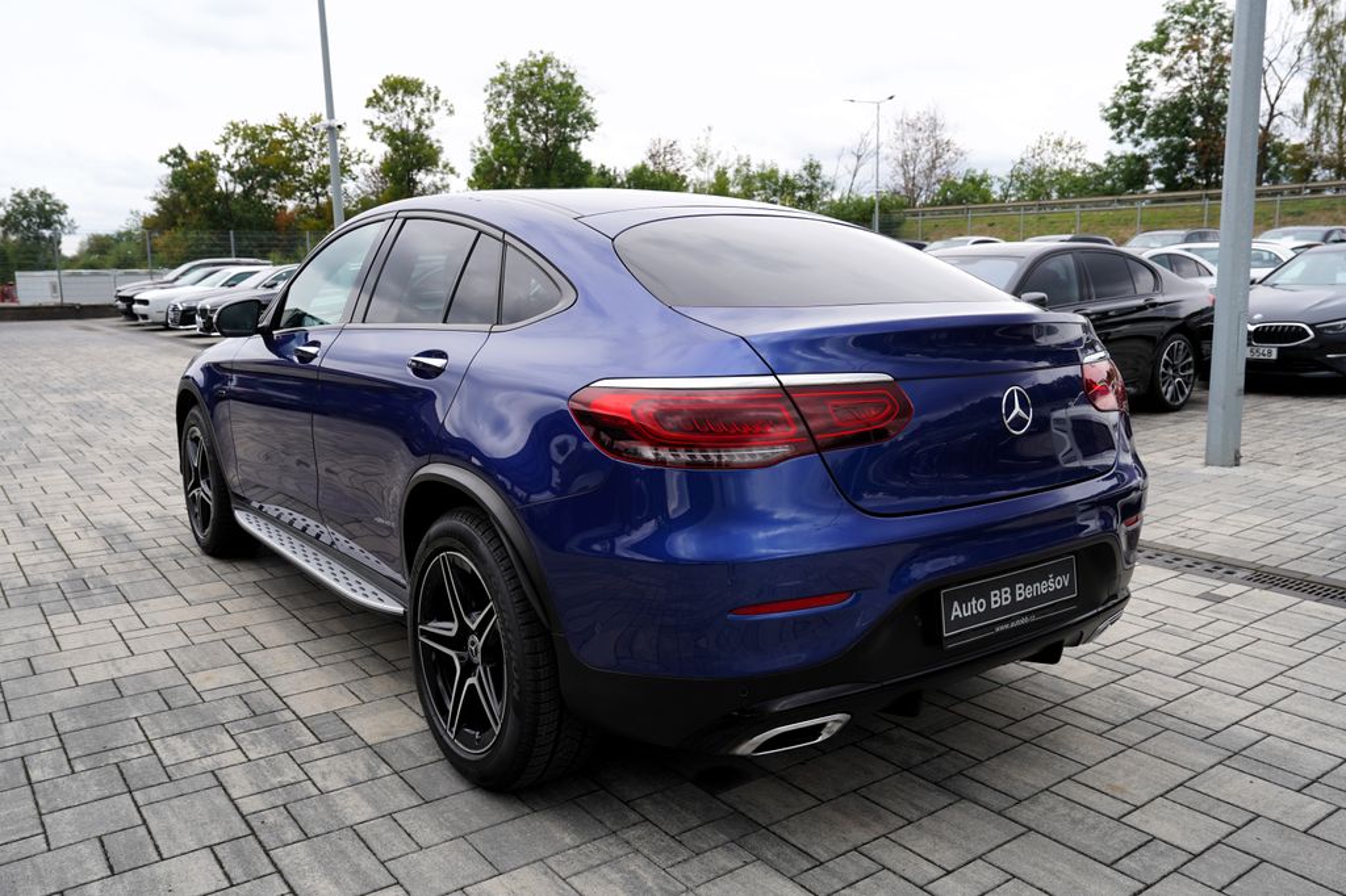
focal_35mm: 28
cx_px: 673
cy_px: 448
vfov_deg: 46.4
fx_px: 1046
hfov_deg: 65.5
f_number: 5
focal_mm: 28
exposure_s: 1/100
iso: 100
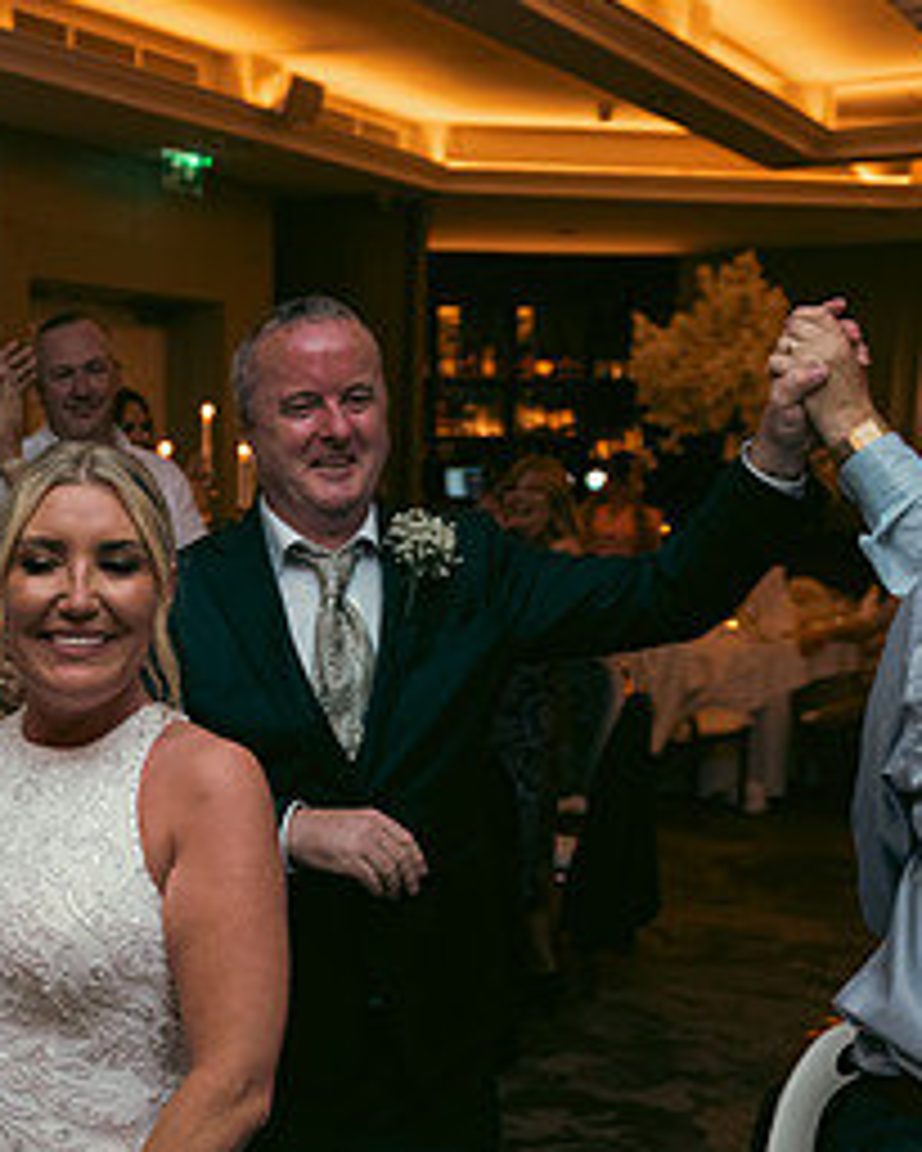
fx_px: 1739
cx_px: 162
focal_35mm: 51
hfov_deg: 28.9
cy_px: 830
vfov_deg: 36.0
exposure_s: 1/160
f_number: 3.5
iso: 800
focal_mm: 24
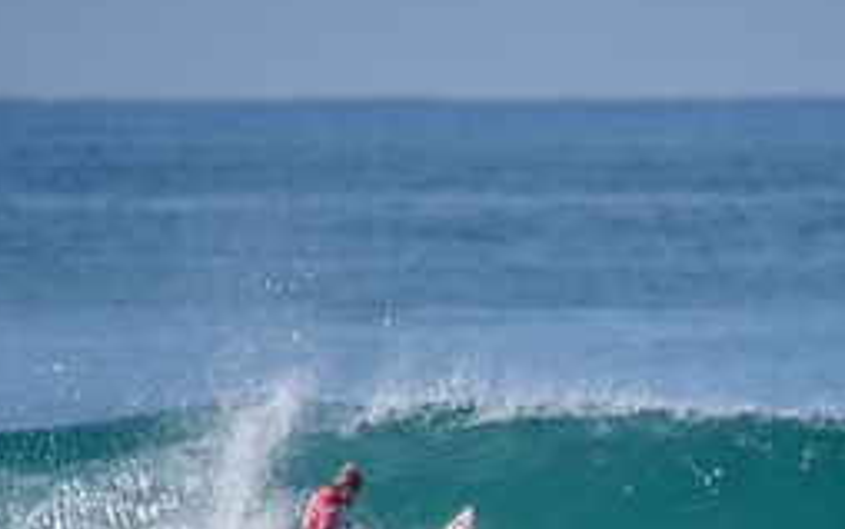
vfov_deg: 1.1
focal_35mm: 1164
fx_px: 26818
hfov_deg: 1.8
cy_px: 624
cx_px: 486
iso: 160
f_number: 5.6
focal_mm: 500
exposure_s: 1/2000
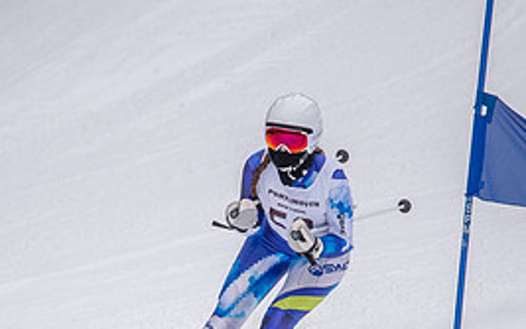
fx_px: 19070
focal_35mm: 1330
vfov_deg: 1.0
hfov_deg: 1.6
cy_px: 331
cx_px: 232
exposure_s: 1/4000
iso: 2000
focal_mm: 600
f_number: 6.3
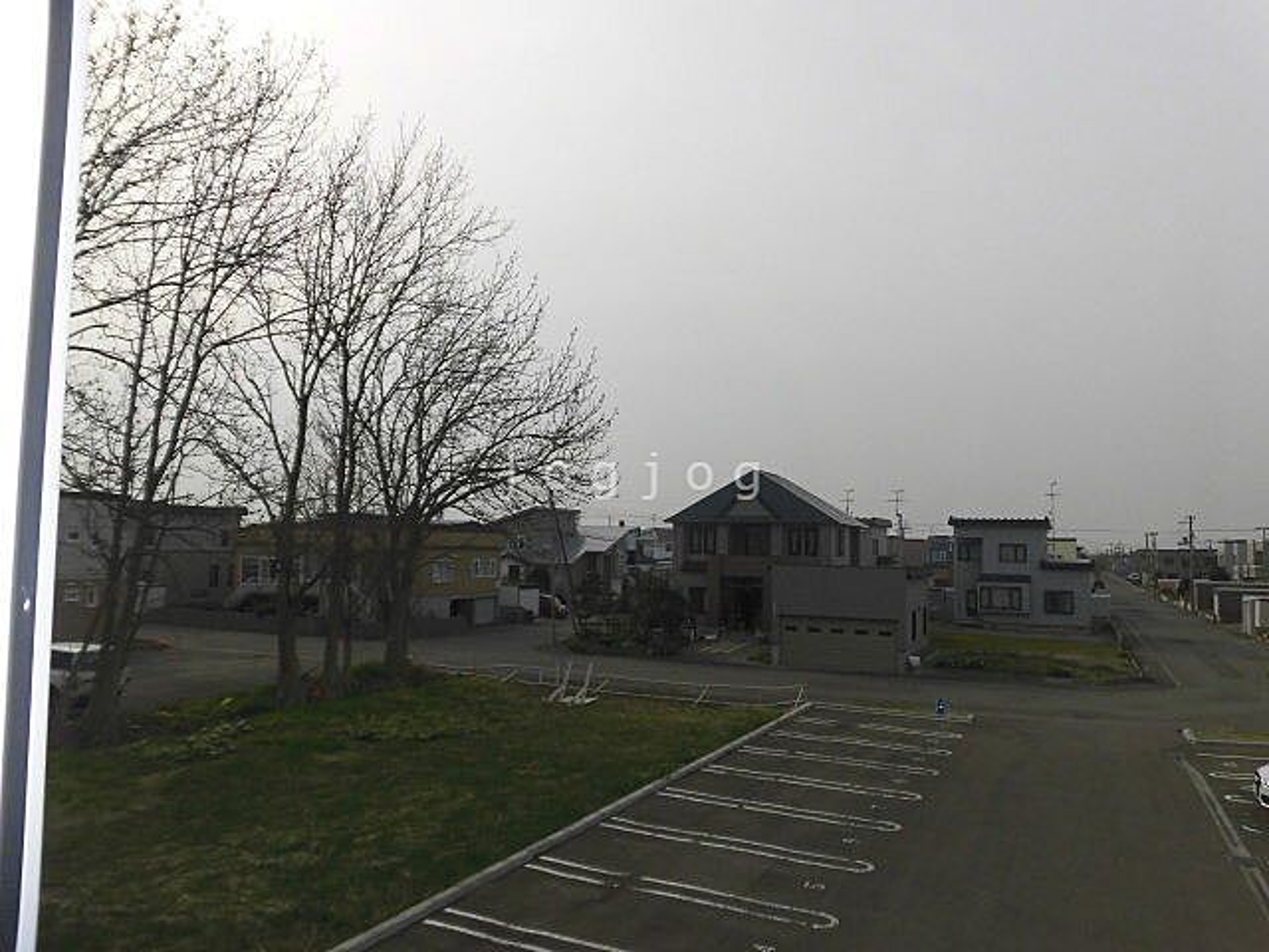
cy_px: 476
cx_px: 634
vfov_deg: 56.8
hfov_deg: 71.6
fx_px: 880
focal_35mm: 24
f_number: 7.8
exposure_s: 1/500
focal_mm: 4.3
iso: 100
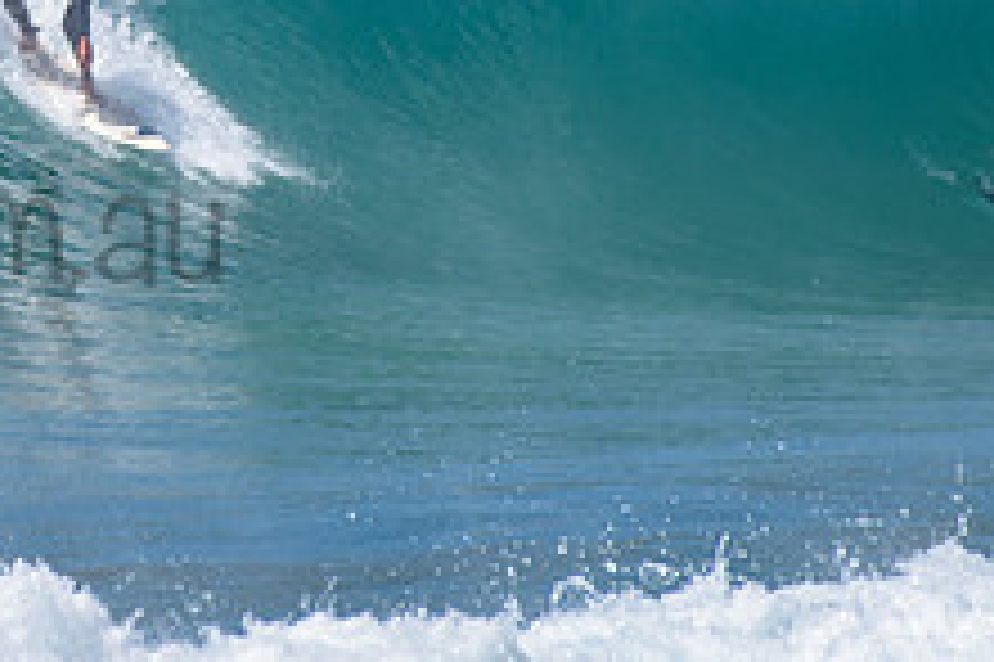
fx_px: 44392
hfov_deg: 1.3
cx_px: 42
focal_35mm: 1609
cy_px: -19
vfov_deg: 0.9
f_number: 5.6
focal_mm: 500
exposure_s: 1/2000
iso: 100
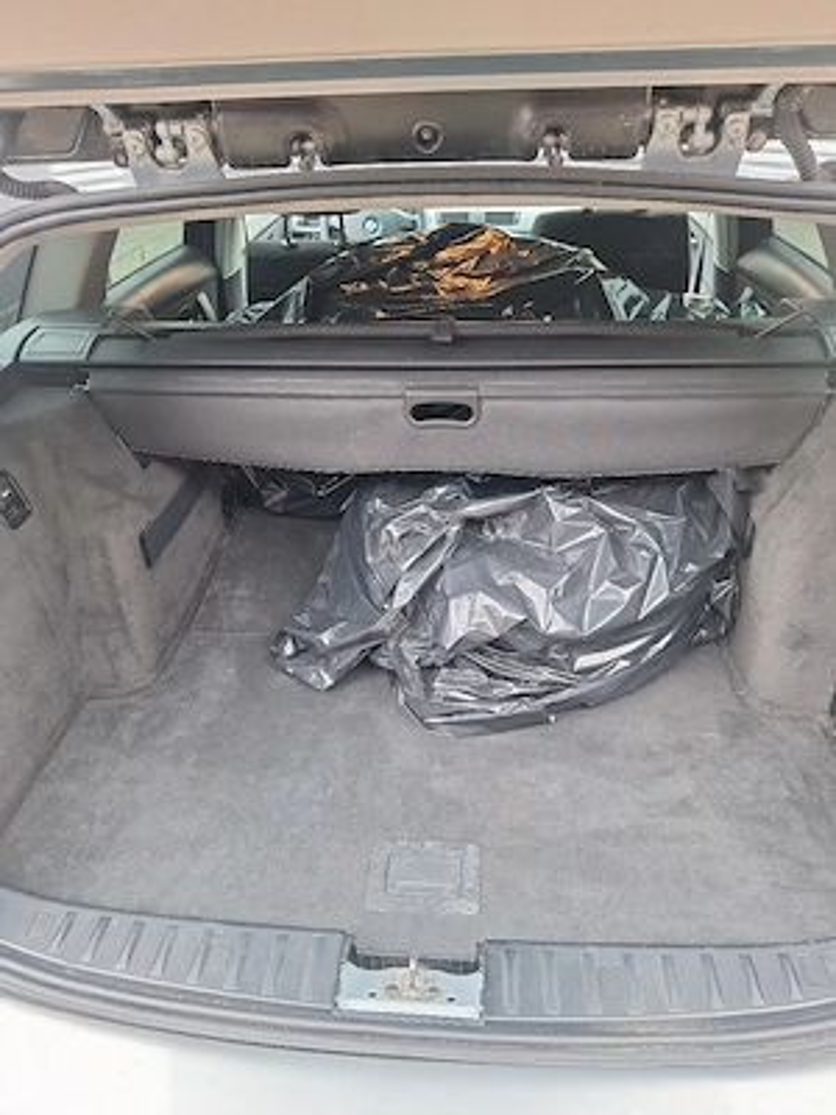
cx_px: 418
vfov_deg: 73.9
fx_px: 741
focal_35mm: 23
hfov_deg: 58.9
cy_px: 558
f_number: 1.8
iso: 100
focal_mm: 5.54
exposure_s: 1/50
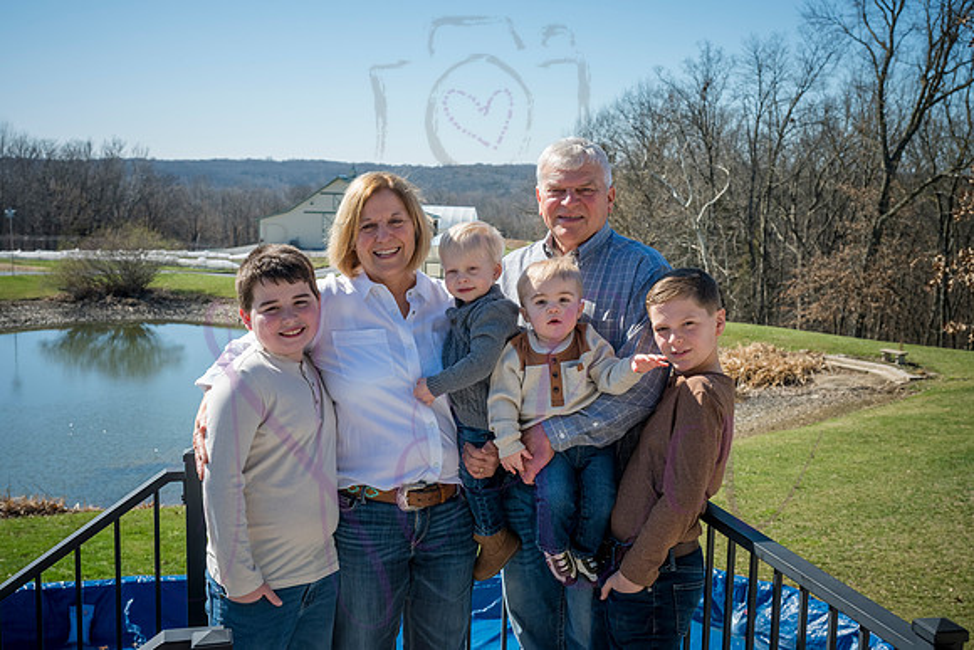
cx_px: 487
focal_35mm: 42
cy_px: 325
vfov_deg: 31.9
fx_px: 1137
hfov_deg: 46.4
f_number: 8
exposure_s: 1/640
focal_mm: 42
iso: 400
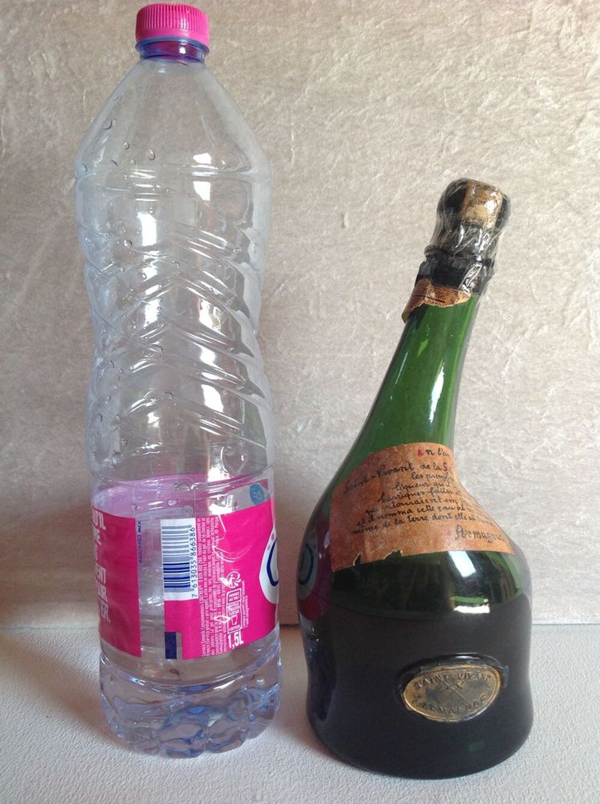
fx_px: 811
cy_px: 402
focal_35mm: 35
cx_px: 300
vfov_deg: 52.7
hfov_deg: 40.6
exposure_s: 1/120
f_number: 2.4
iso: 80
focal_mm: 4.28
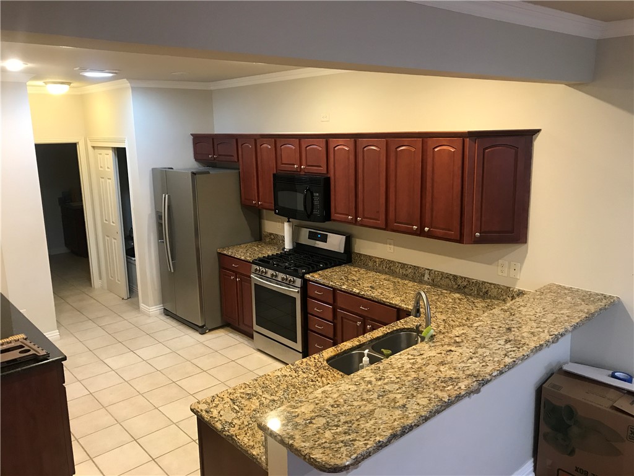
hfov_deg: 63.4
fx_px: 513
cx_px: 317
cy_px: 238
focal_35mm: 28
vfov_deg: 49.7
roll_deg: +3.0
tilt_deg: -13.4
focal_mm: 3.99
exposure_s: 1/15
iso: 64
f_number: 1.8
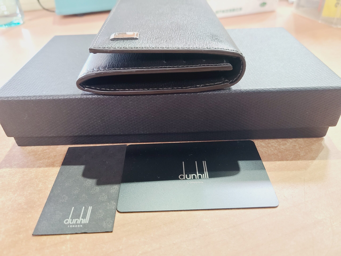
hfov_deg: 67.3
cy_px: 128
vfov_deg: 53.1
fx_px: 256
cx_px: 170
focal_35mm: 26
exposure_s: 1/50
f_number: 1.8
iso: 500
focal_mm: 5.4
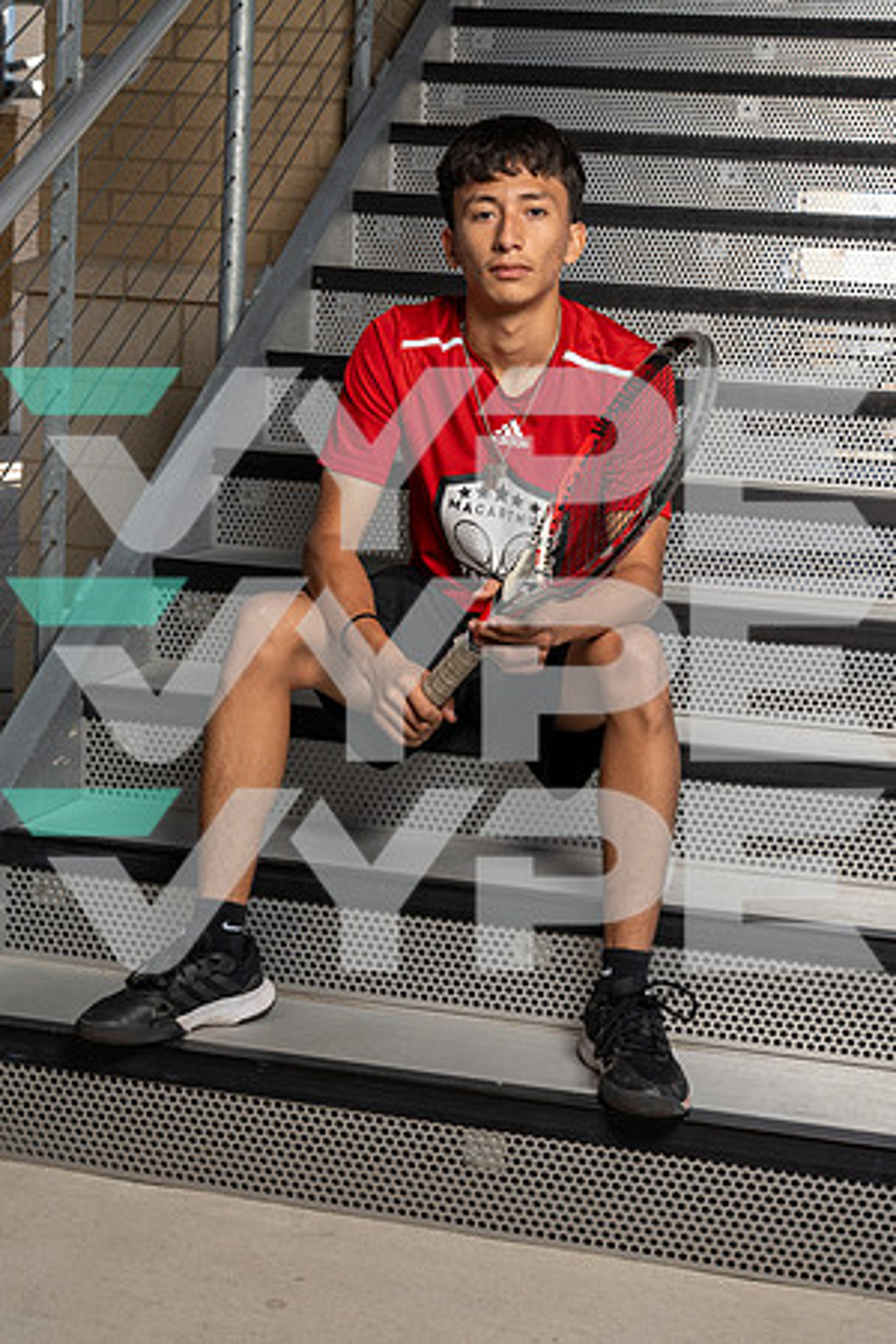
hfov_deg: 25.1
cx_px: 448
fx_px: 2016
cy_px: 672
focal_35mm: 54
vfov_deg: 36.9
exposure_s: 1/250
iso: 250
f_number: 8
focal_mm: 54
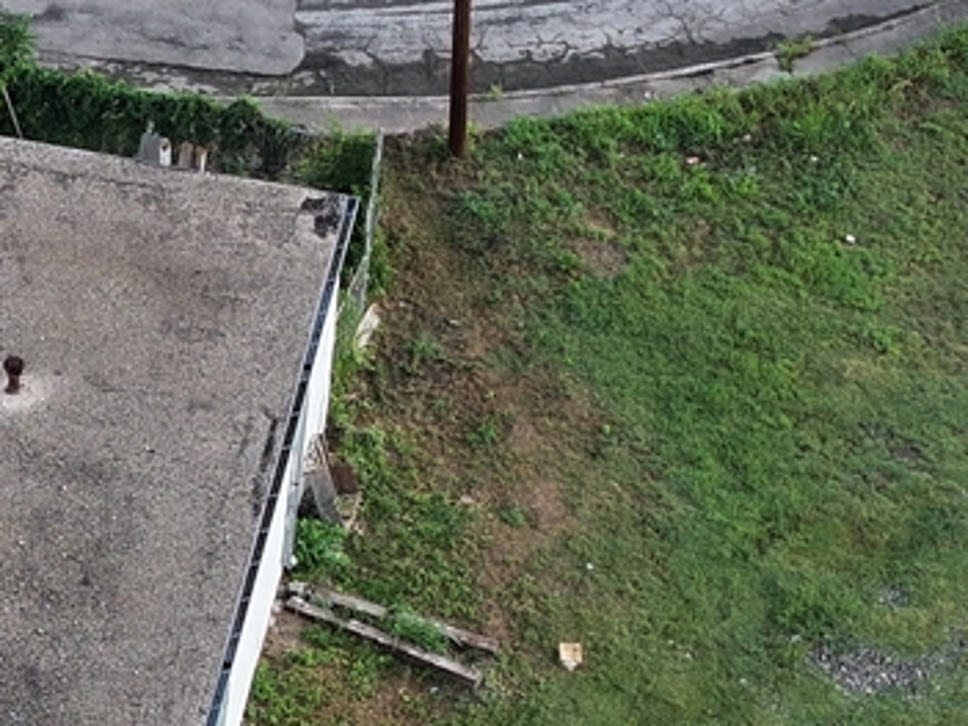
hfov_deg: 6.7
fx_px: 8023
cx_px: -800
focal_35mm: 287
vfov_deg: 5.2
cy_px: 861
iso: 130
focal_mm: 19.35
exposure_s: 1/320
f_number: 2.8
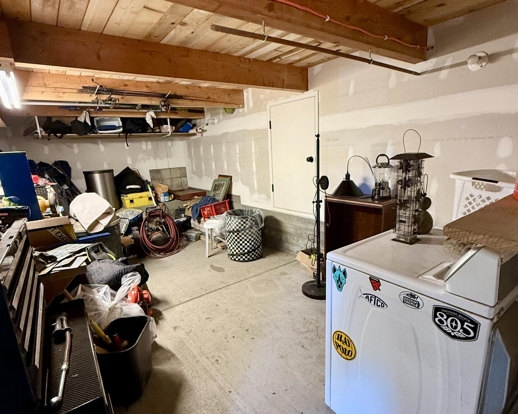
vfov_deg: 70.8
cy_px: 220
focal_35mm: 19
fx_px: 291
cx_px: 261
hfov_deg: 83.3
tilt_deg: -13.9
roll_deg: +2.9
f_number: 2.2
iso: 400
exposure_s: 1/60
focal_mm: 2.22
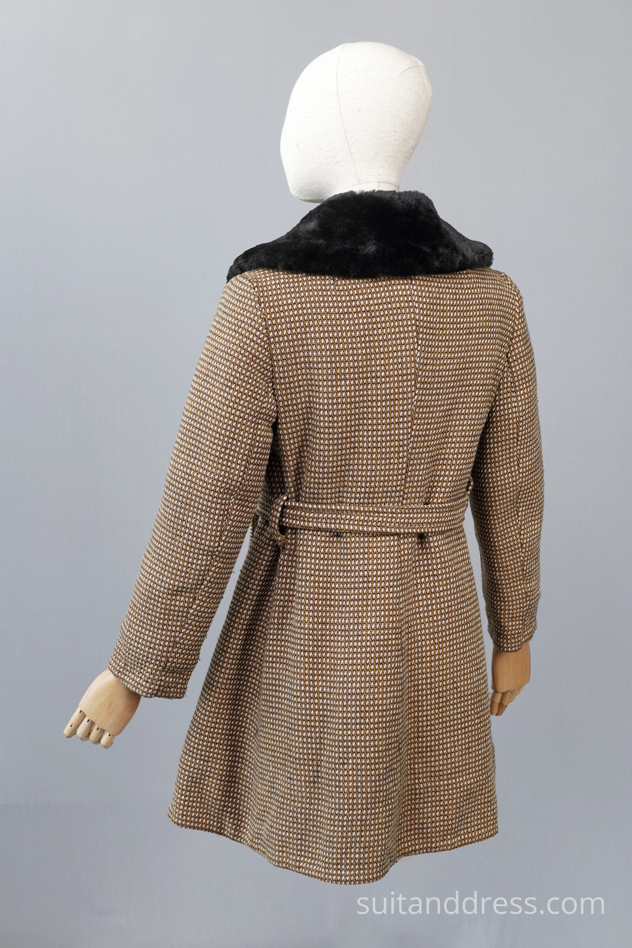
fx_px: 1264
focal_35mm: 48
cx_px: 316
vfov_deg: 41.1
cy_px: 474
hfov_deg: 28.1
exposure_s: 1/60
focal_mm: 32
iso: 320
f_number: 5
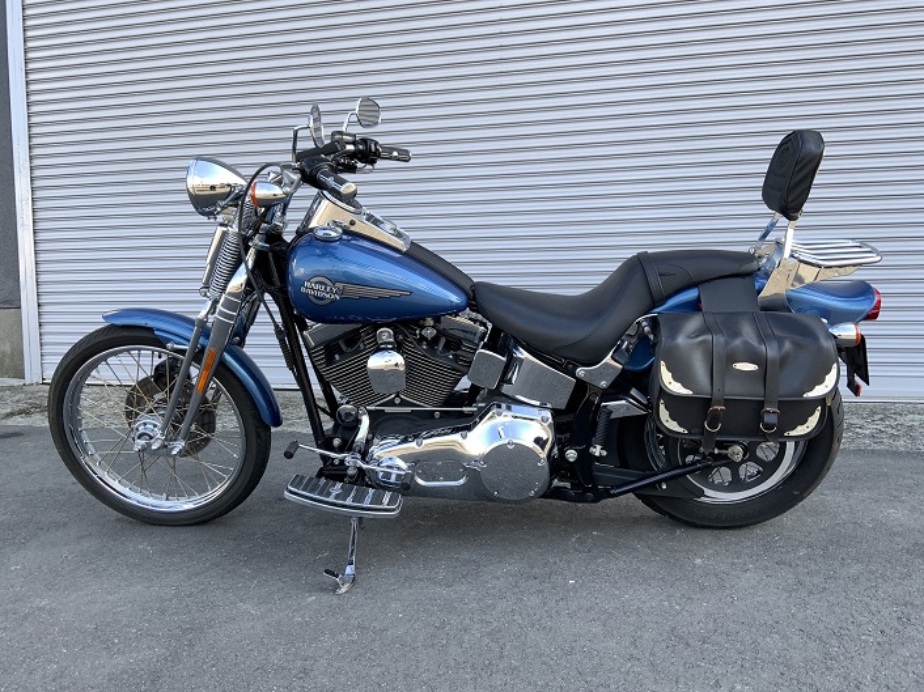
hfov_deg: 61.7
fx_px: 774
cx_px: 462
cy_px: 346
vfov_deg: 48.2
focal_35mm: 29
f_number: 1.8
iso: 16
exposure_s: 1/256
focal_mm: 3
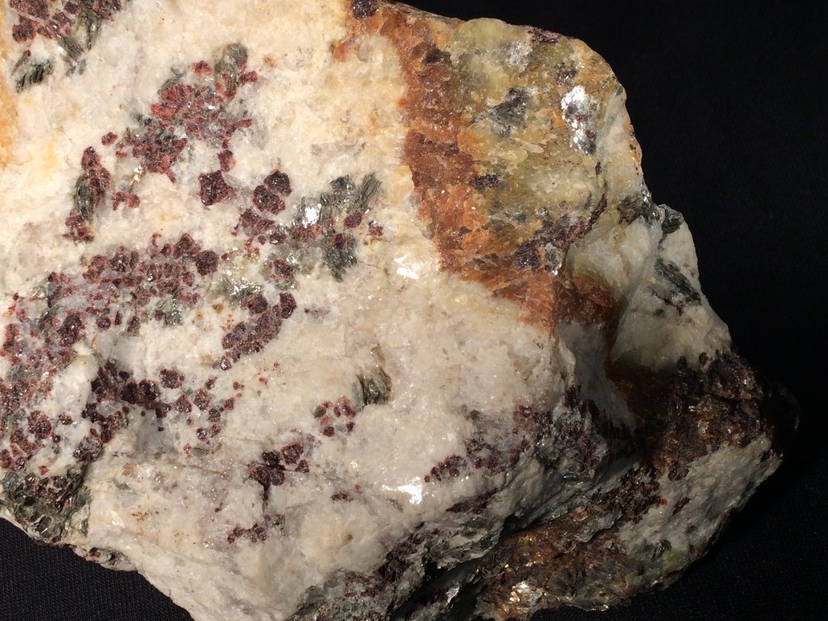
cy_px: 267
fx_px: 1076
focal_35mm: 45
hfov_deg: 41.4
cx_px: 259
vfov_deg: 32.1
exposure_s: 1/128
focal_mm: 4.15
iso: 32
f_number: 2.2
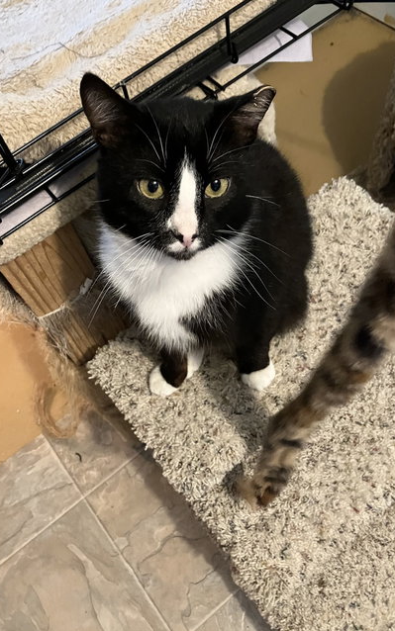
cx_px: 160
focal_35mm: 31
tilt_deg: -60.0
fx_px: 534
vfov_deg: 61.2
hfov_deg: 40.5
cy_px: 306
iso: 640
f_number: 1.8
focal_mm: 3.99
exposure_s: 1/30
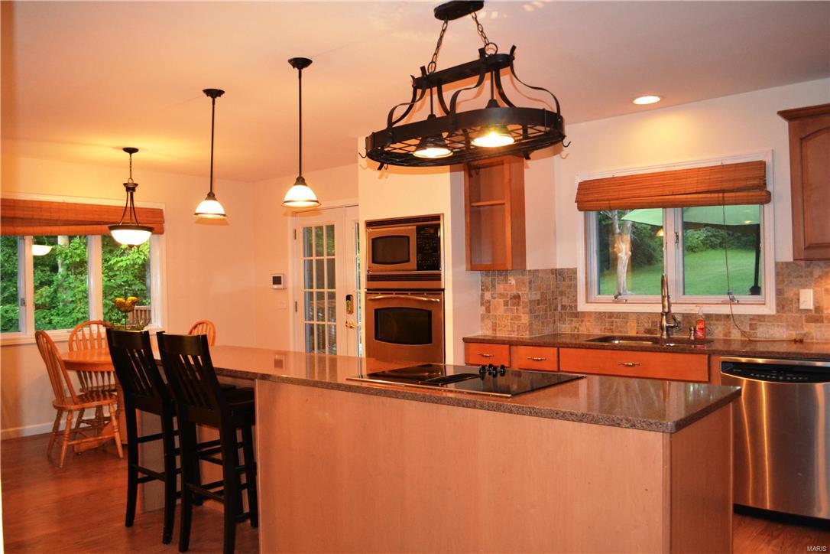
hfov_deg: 67.4
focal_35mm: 27
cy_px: 277
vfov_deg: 47.9
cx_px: 415
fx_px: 622
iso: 1600
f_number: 3.5
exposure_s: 1/60
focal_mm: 18
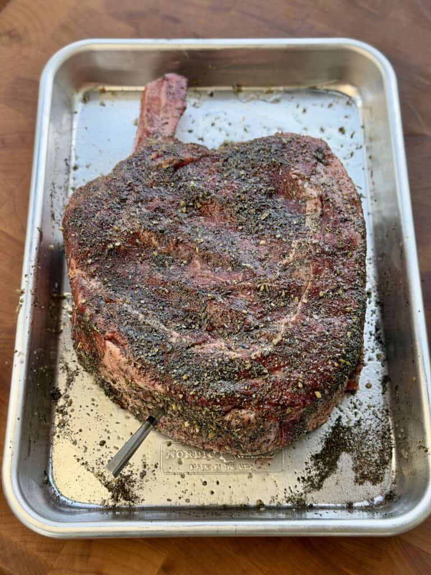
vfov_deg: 39.7
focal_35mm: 48
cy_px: 288
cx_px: 216
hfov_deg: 30.3
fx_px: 797
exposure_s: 1/747
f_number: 1.78
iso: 80
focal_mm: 6.76
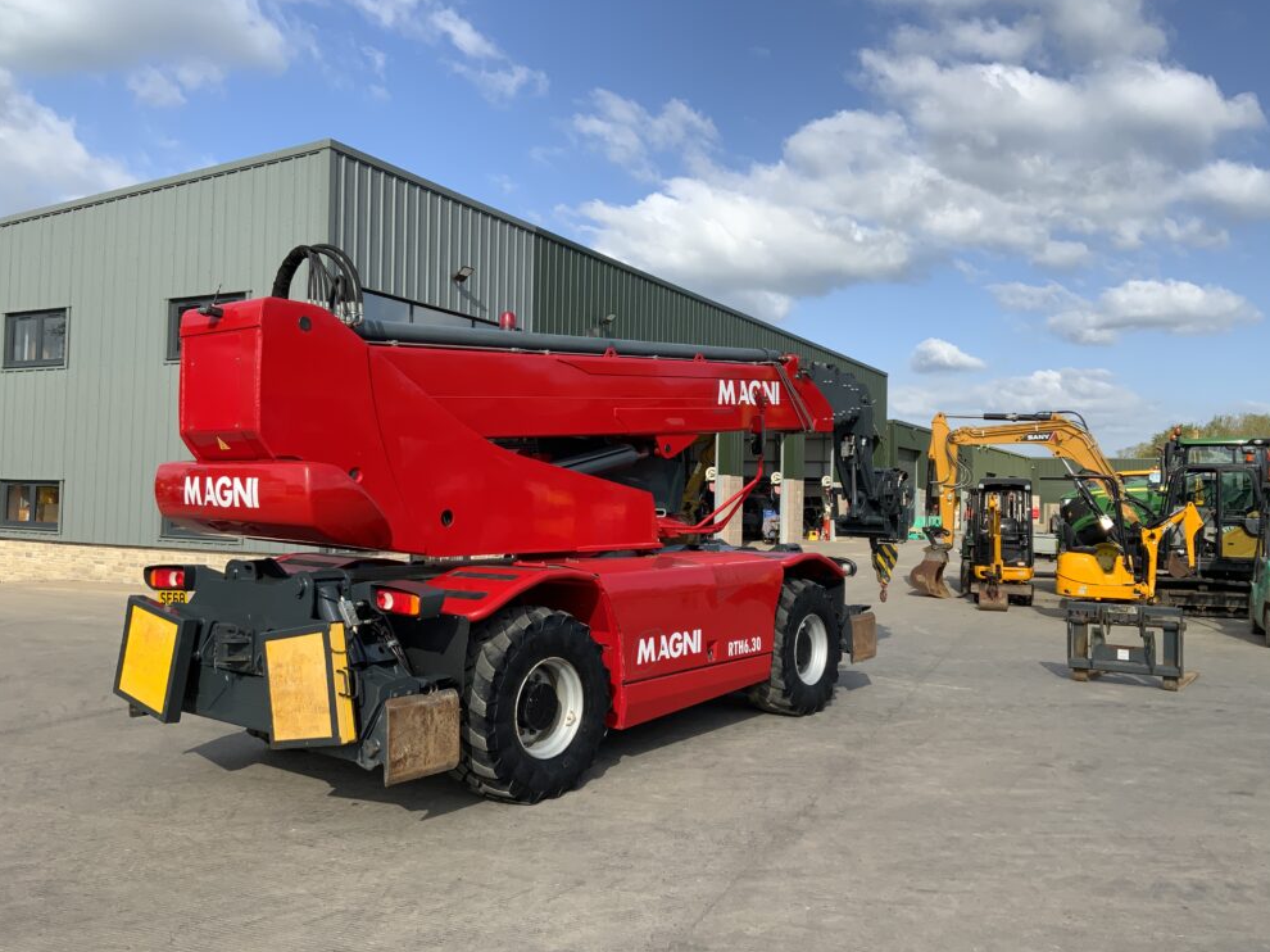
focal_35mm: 30
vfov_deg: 46.8
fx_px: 1100
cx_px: 652
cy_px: 461
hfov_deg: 60.0
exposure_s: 1/1121
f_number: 1.8
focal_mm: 3
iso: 16
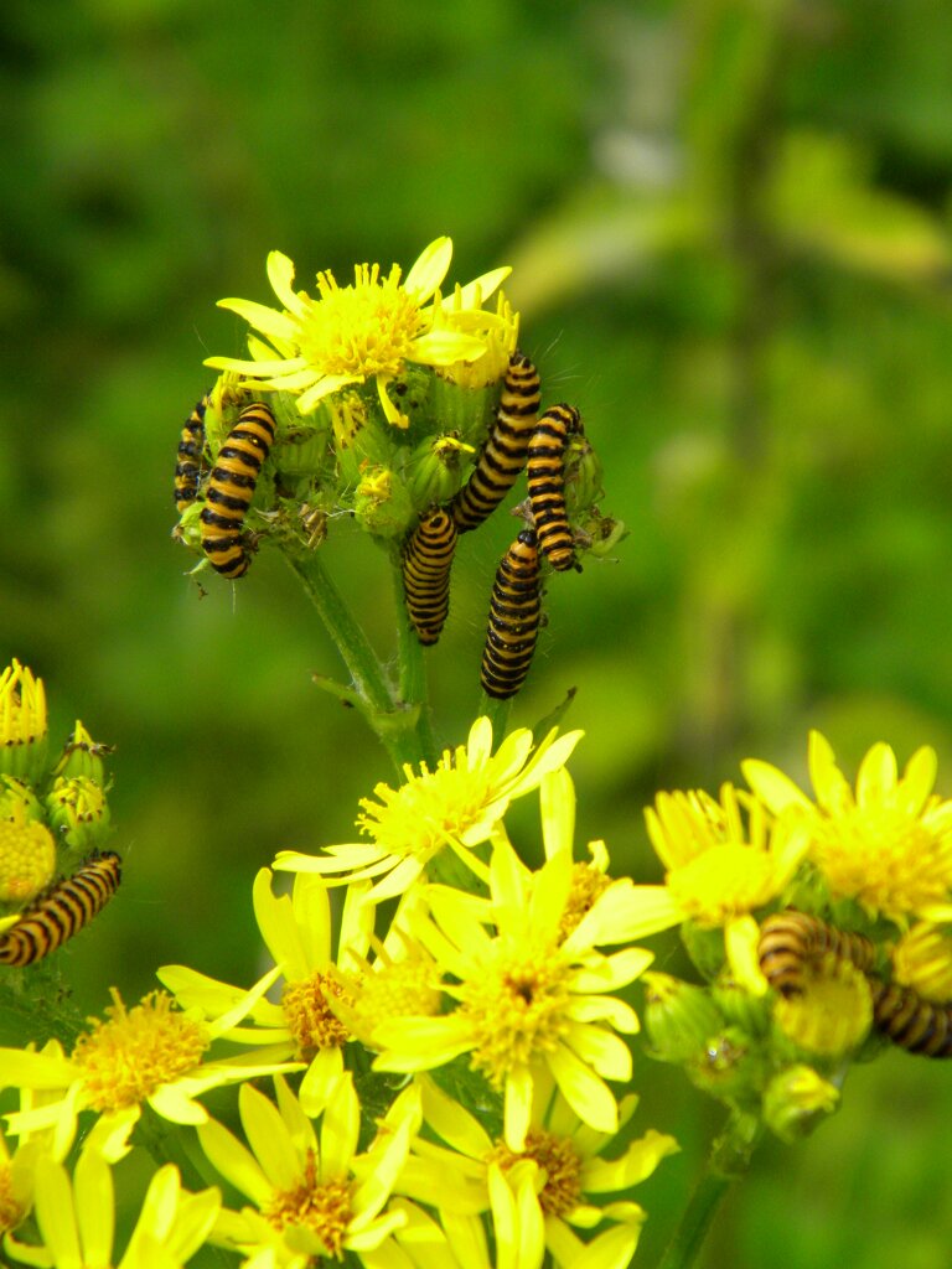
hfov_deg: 10.0
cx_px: 476
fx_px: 5427
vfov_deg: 13.3
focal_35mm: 148
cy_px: 634
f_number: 5
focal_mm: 26.8
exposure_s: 1/499
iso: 164
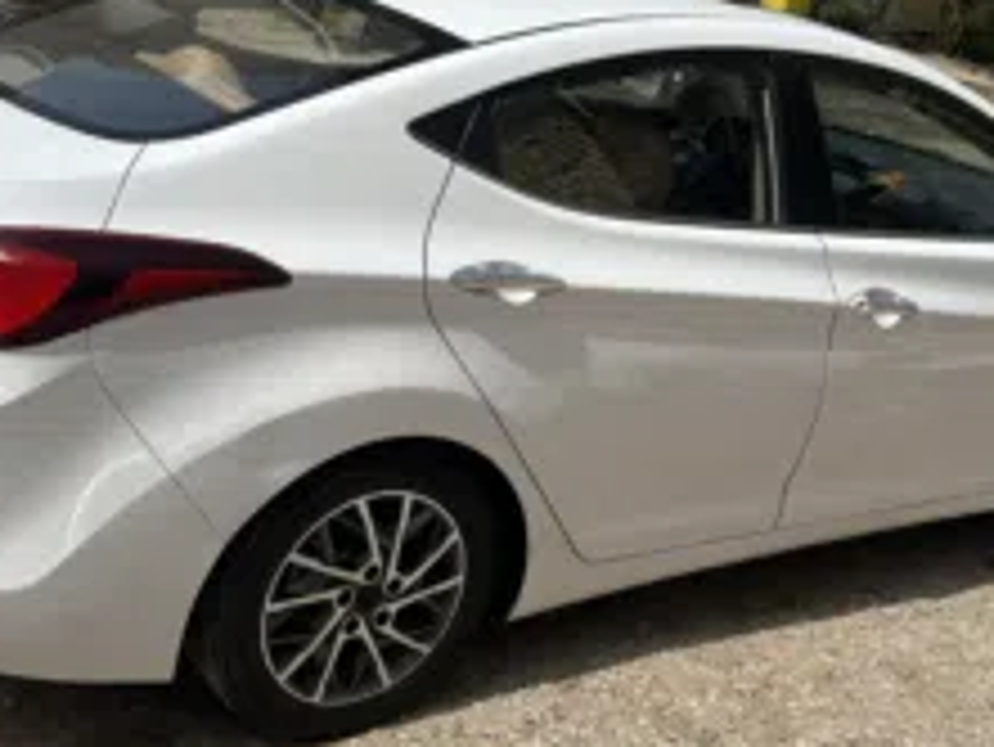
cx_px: 472
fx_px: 1350
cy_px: 360
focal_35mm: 47
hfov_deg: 40.4
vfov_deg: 30.9
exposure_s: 1/6993
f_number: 1.5
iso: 50
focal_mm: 5.7
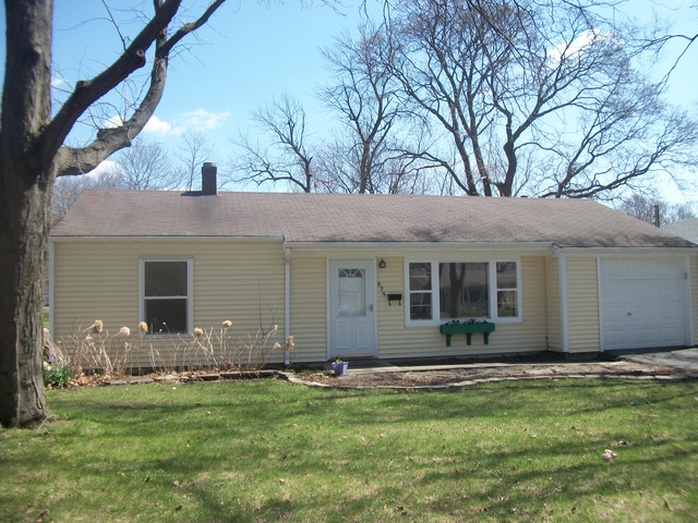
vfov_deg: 44.2
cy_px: 262
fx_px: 645
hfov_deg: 56.8
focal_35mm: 32
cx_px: 349
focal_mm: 5.7
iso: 80
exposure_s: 1/100
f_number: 8.8
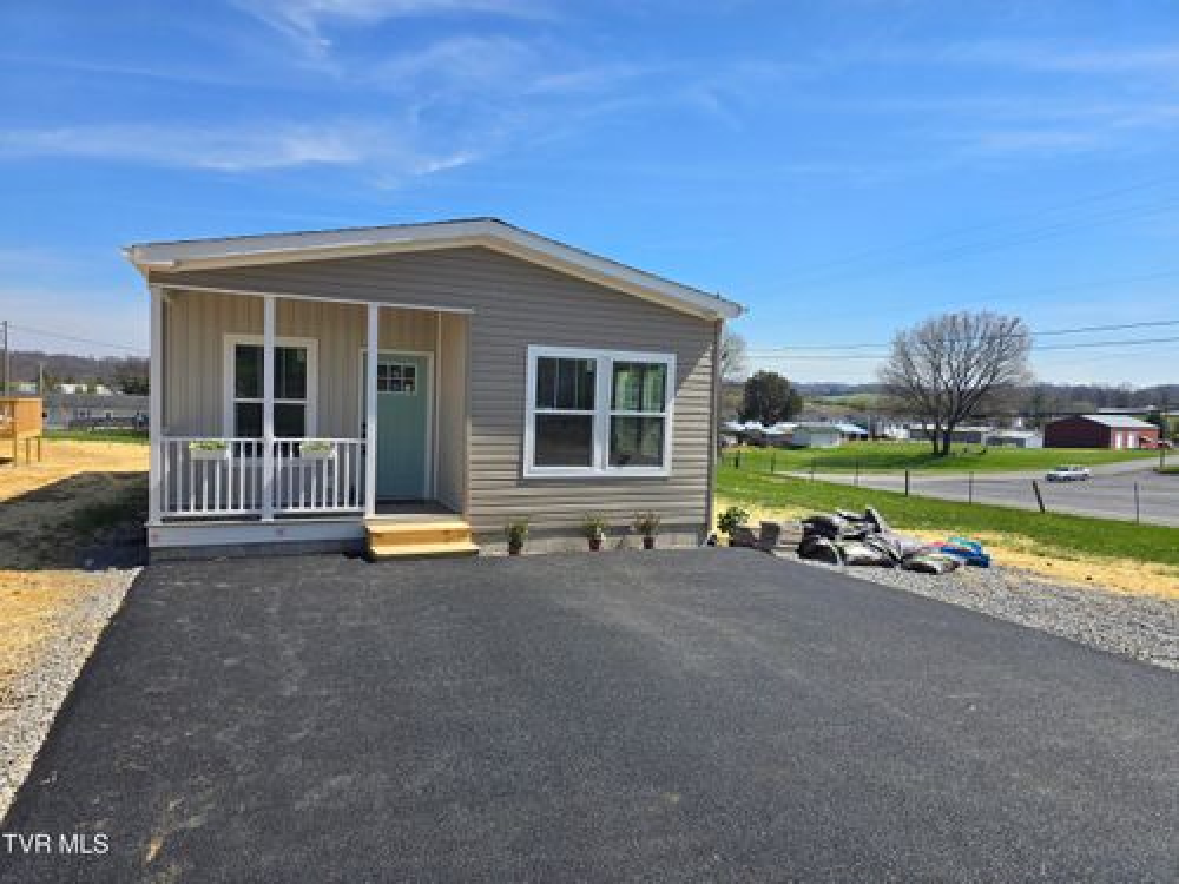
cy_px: 442
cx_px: 590
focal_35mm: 23
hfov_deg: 73.9
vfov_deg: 58.9
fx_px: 783
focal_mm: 6.3
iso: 12
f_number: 1.7
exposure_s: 1/722
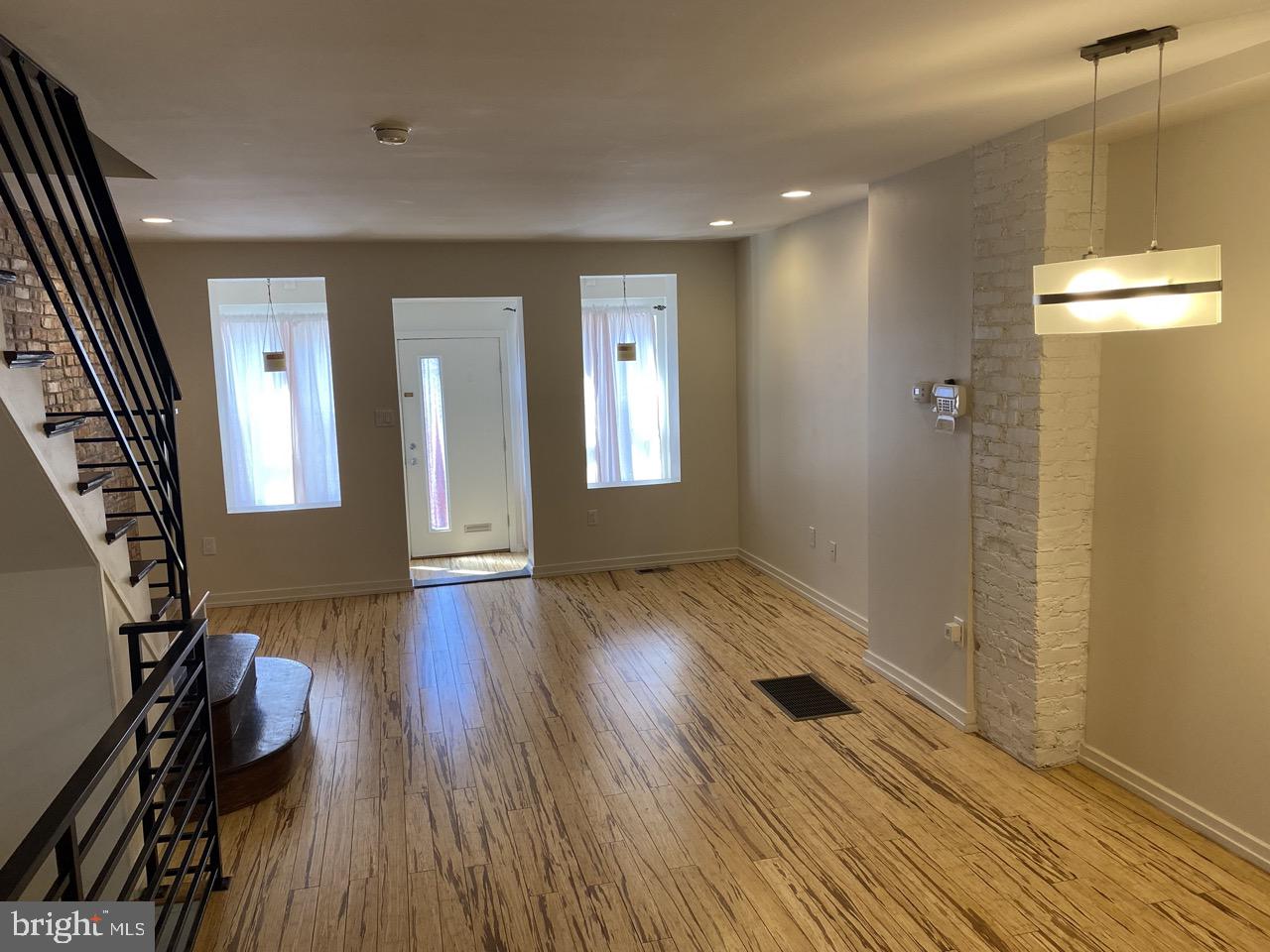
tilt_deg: -8.9
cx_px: 635
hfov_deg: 67.3
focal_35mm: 26
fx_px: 954
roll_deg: +1.7
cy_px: 476
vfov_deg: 53.1
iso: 125
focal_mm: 4.25
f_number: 1.8
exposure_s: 1/120
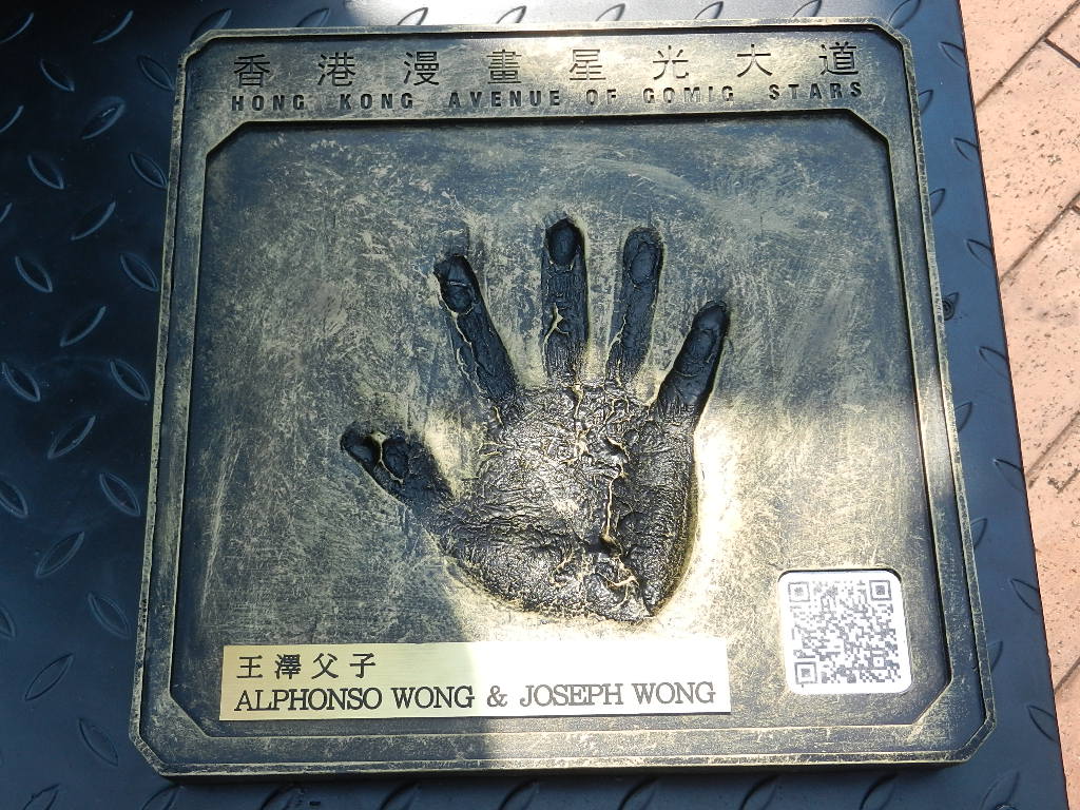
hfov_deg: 42.1
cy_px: 405
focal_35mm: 45
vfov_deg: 32.2
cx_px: 540
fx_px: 1404
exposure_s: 1/800
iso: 160
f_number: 4.2
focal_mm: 8.2
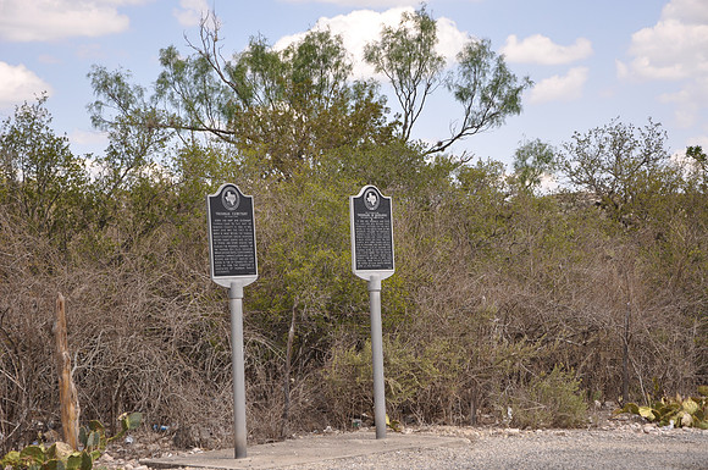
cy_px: 235
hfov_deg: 26.0
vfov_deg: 17.4
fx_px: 1532
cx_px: 354
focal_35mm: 78
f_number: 5
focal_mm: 52
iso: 250
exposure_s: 1/200
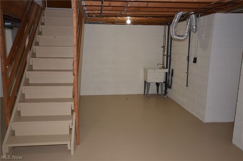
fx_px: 202
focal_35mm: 30
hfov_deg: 62.0
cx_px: 122
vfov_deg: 43.4
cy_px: 80
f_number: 5.6
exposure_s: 1/60
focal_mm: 20
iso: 800
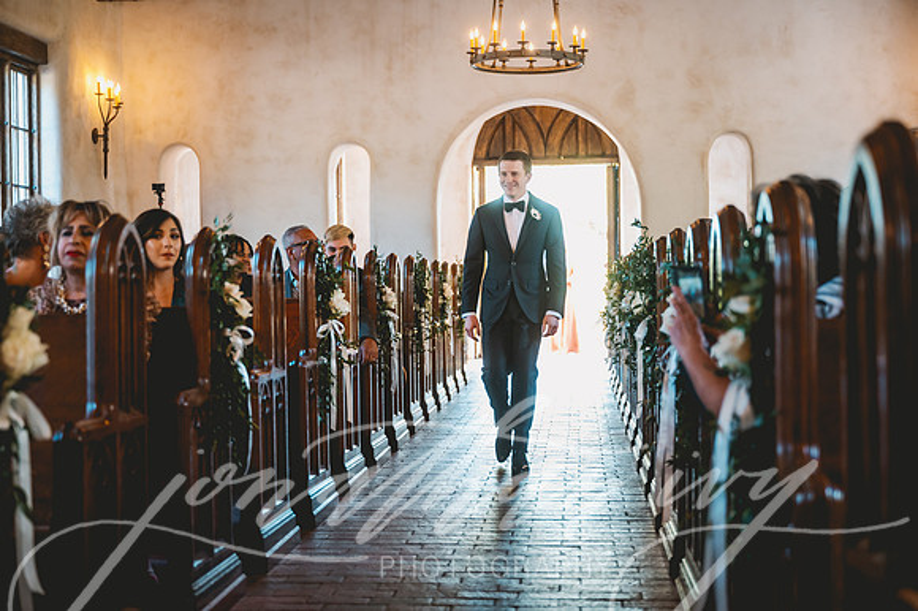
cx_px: 459
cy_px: 306
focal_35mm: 52
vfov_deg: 26.0
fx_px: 1325
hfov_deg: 38.2
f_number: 2.8
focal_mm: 52
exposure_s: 1/160
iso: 1600
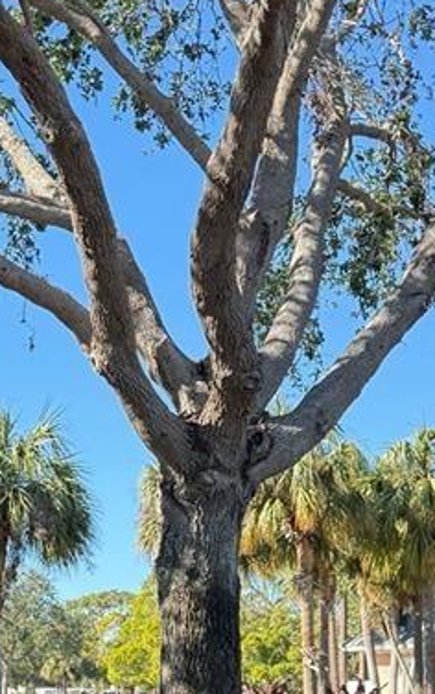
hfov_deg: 16.1
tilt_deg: -2.9
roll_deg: -0.6
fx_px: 1535
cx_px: 306
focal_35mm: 81
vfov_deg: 23.7
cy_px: 790
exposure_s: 1/813
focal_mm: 6.76
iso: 100
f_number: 1.78
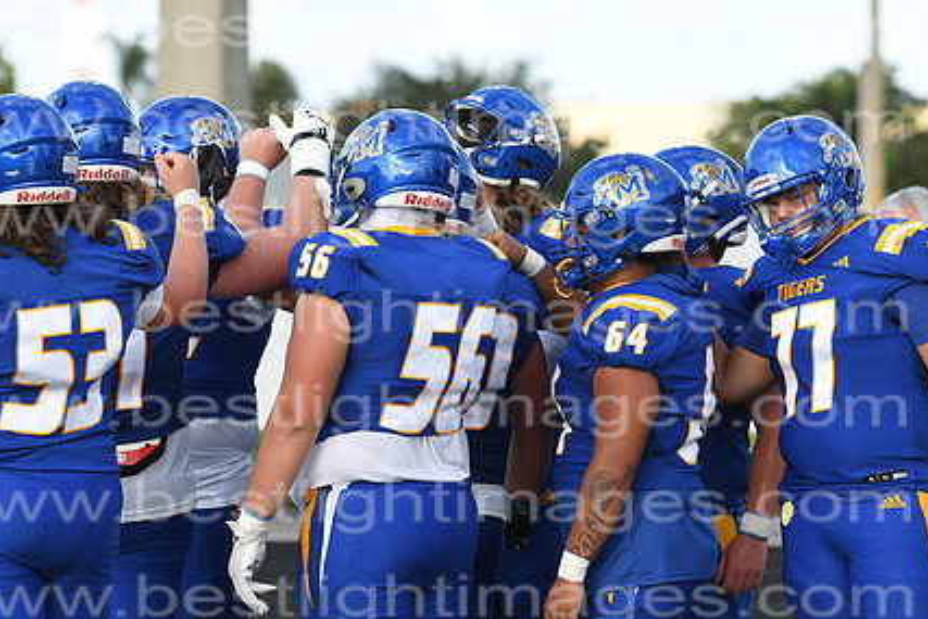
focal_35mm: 228
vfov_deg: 6.0
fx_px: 5879
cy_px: 364
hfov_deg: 9.0
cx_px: 419
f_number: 4
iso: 200
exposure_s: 1/1000
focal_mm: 112
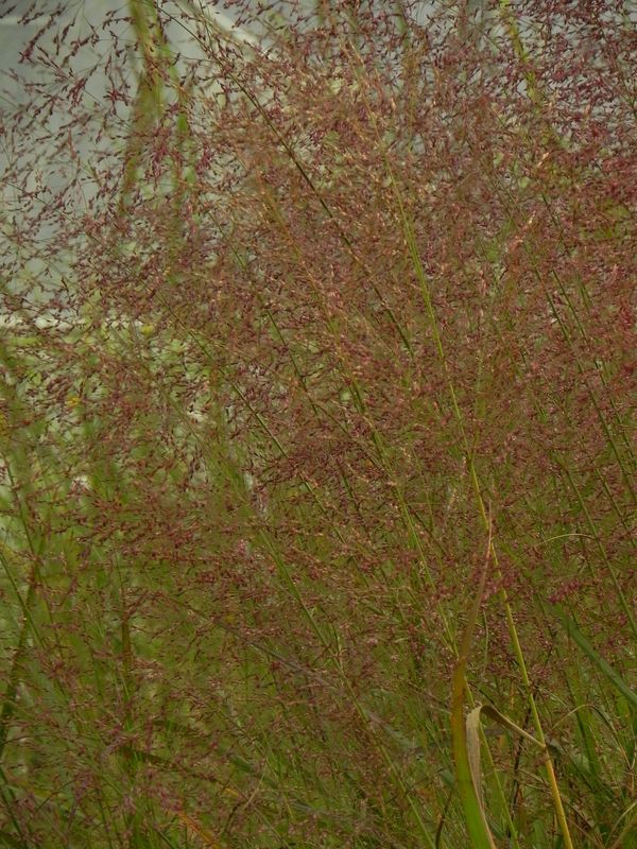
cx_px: 318
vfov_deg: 5.9
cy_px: 424
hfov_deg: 4.4
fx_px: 8269
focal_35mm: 337
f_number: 5
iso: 160
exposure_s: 1/500
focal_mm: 59.9
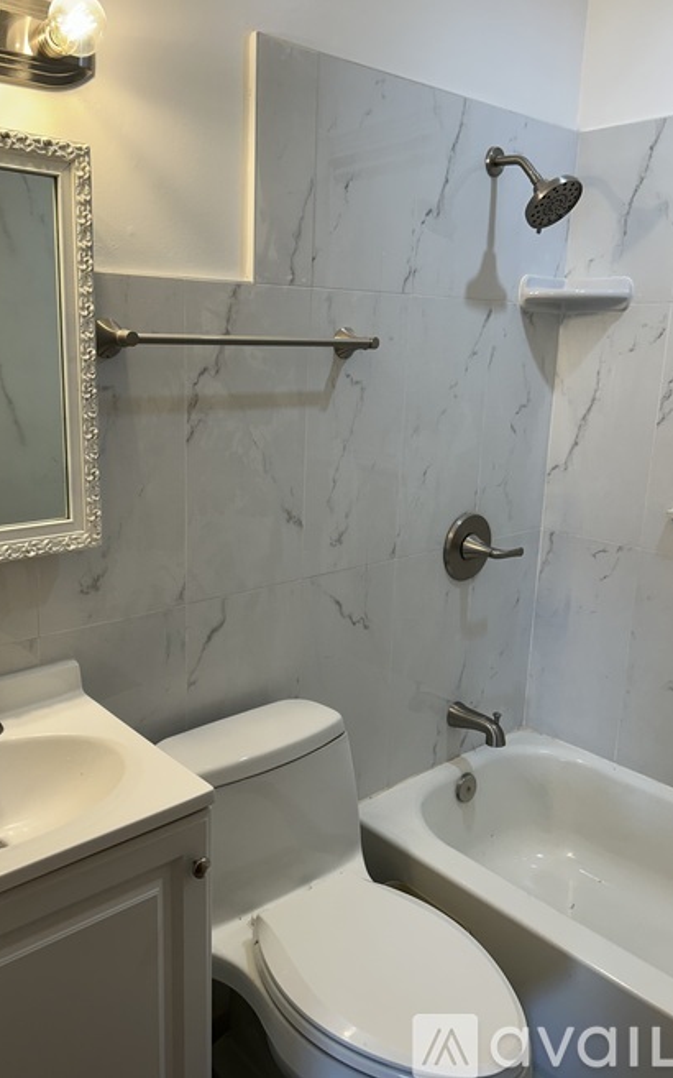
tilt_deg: -13.0
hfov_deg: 44.3
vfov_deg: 66.5
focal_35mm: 28
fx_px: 822
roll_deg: -0.6
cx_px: 268
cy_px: 532
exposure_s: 1/120
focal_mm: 5.7
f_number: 1.5
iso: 50
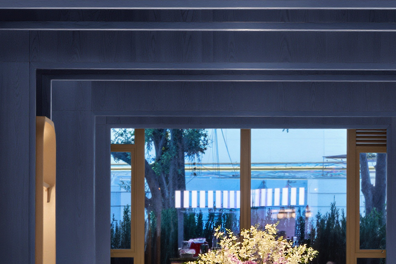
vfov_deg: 9.8
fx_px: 1530
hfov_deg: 14.7
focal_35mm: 139
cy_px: 235
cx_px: 249
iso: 100
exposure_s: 1/2
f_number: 8
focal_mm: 26.2
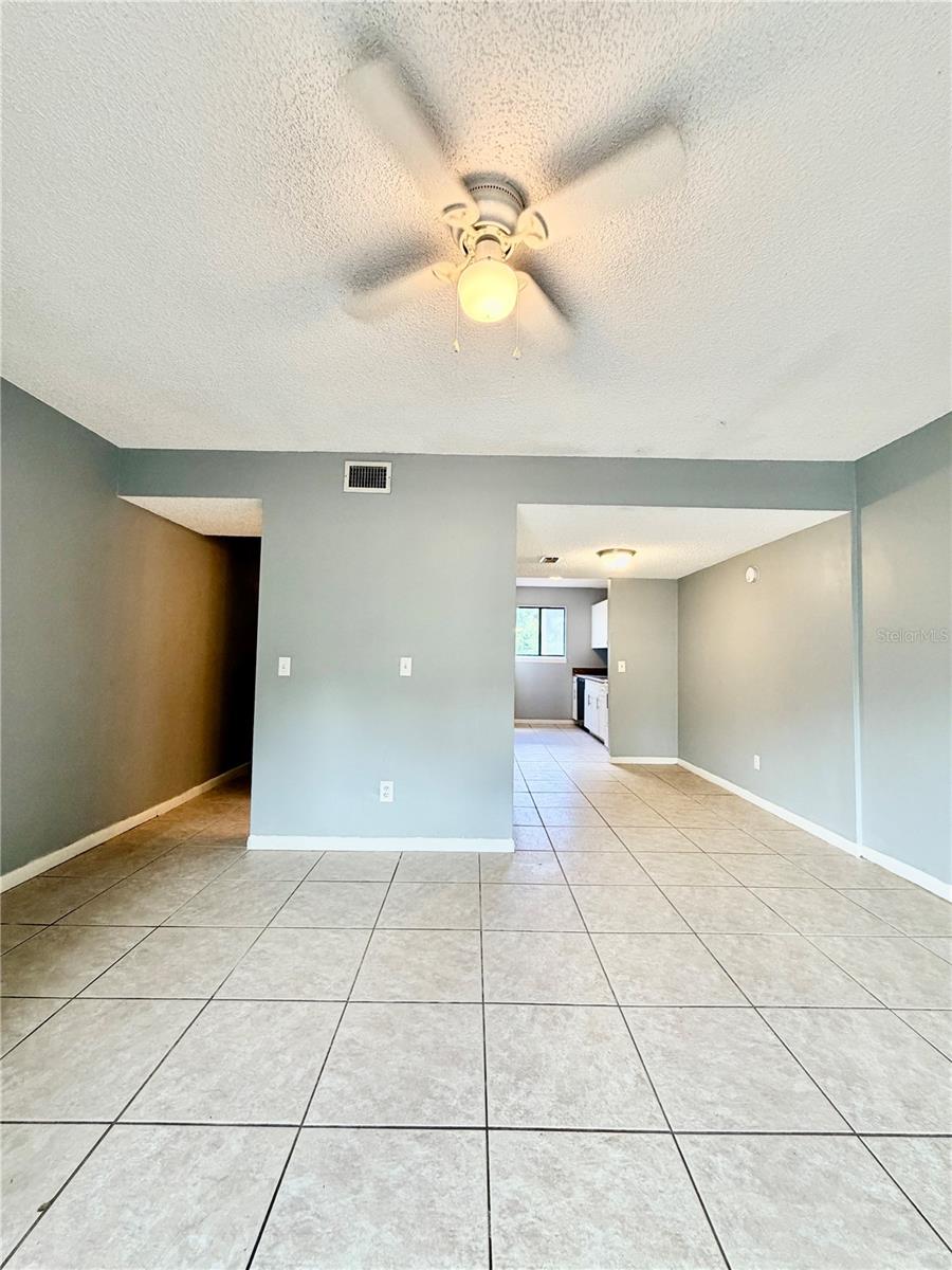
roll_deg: -1.2
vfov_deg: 102.1
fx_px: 513
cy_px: 635
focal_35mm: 14
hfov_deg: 85.7
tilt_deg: +2.8
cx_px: 476
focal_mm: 2.22
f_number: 2.2
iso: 250
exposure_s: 1/120
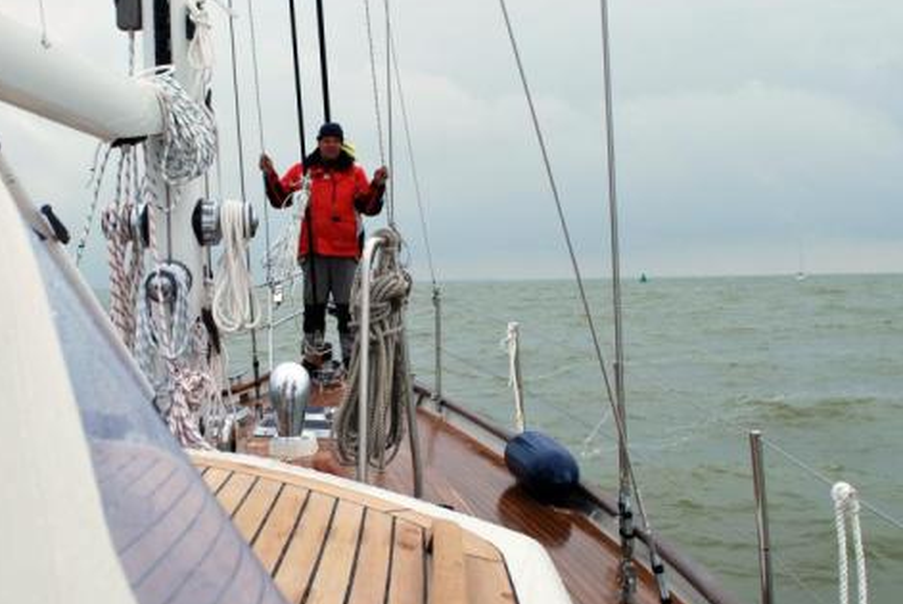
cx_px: 324
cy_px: 214
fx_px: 1280
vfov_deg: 26.4
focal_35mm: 51
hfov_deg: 38.5
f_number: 7.1
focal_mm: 20
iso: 100
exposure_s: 1/200
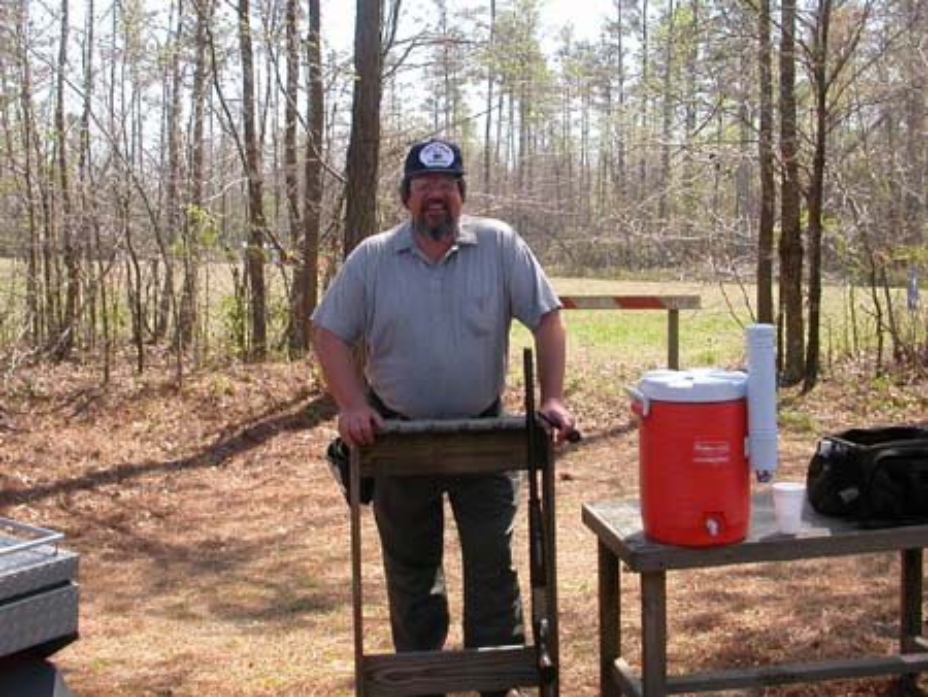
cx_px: 464
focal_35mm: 49
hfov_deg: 38.9
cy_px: 348
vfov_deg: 29.7
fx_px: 1314
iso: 100
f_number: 5.2
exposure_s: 1/158
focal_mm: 7.5
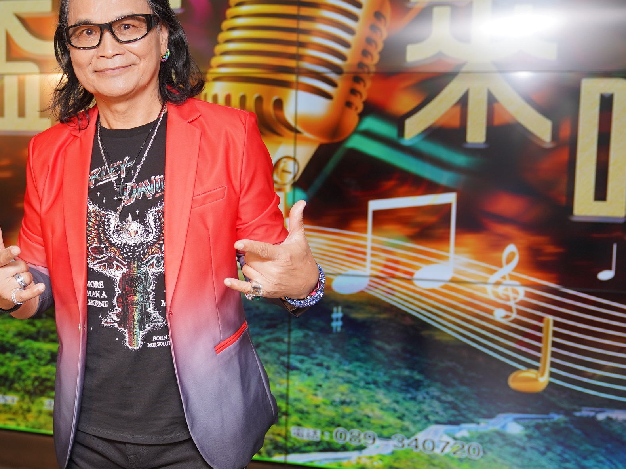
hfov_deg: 33.0
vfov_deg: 25.6
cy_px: 232
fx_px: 1031
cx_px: 141
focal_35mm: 57
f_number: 2.8
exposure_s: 1/250
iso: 200
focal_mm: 34
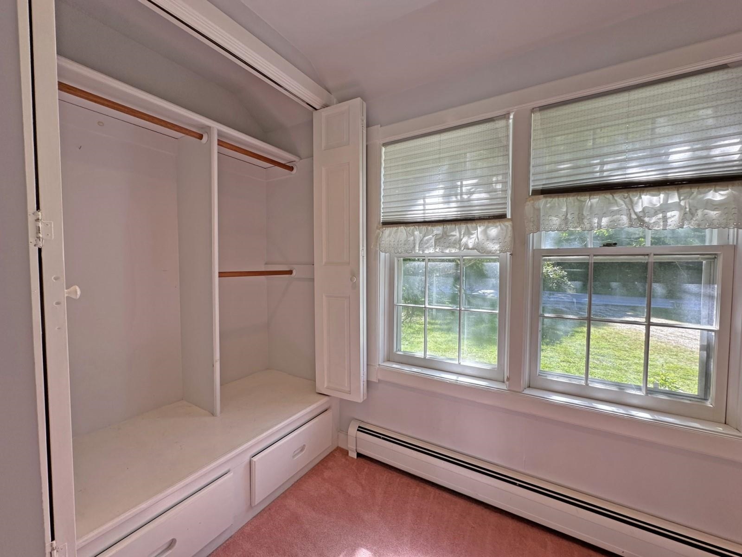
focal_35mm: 14
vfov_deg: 85.7
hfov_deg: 102.1
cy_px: 278
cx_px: 371
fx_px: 300
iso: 40
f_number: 2.2
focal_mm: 2.22
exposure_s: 1/129
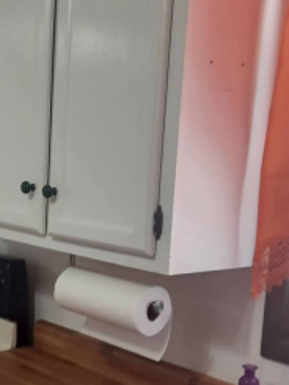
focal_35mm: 68
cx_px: 9
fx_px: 756
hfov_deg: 21.0
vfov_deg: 28.3
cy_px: 265
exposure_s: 1/50
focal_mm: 4.6
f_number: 1.8
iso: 200
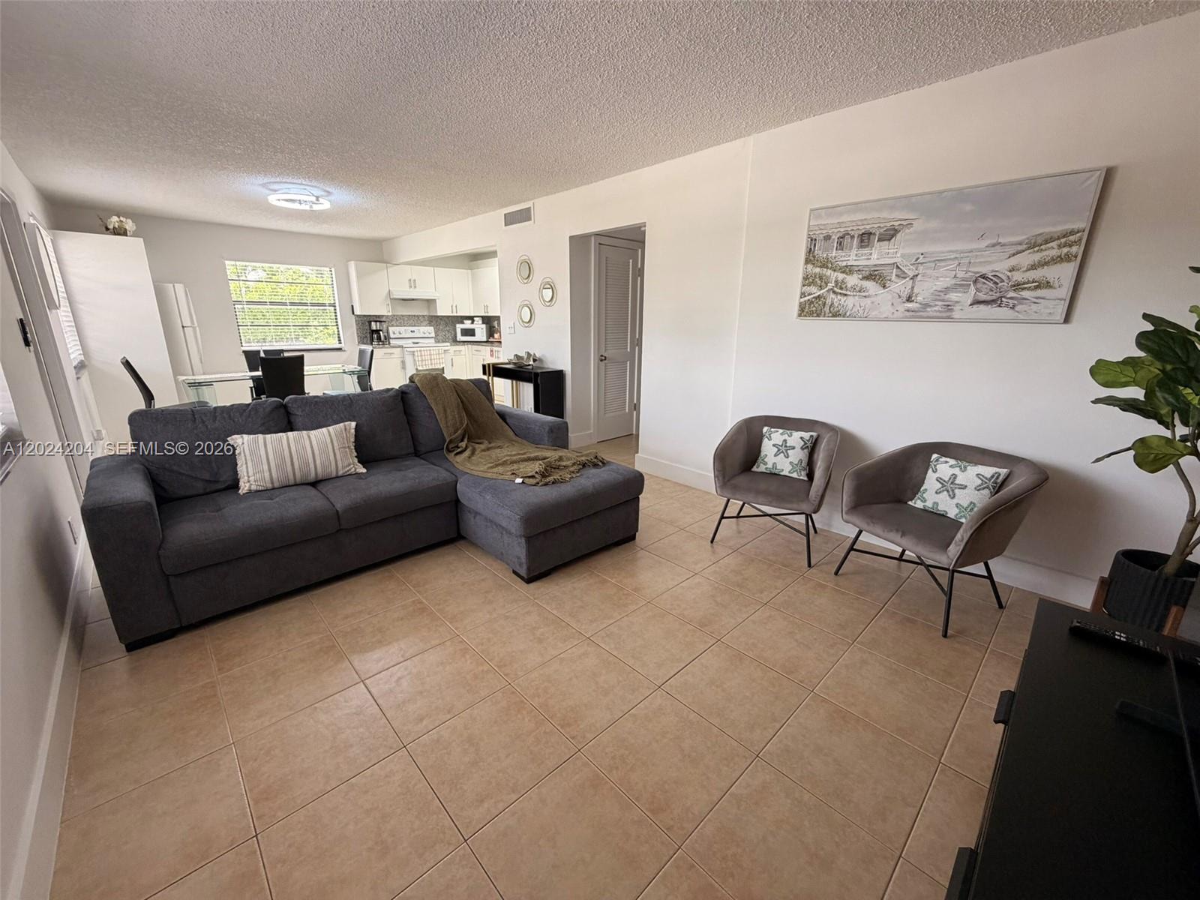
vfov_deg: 85.7
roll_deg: -0.4
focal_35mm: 14
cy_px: 450
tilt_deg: -15.2
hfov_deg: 102.1
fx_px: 485
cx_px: 600
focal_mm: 2.22
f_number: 2.2
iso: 250
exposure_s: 1/120
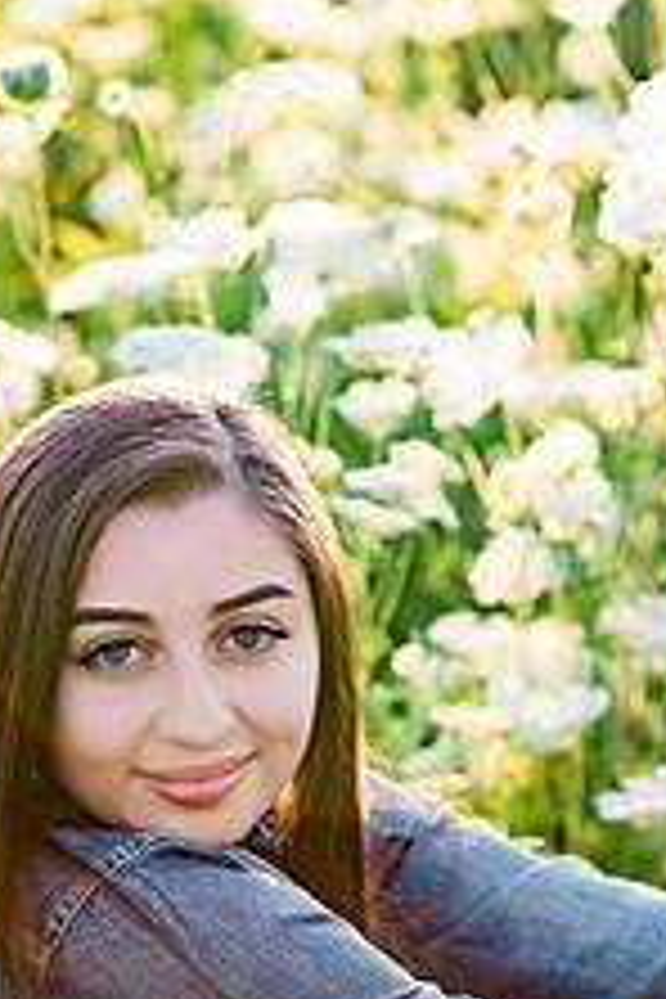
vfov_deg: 11.8
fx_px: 4773
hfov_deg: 8.0
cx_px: 248
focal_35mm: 172
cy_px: 999
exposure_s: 1/640
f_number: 2.8
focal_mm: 85
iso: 400
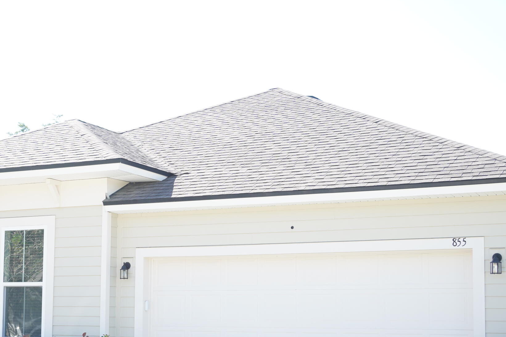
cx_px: 181
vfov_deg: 21.1
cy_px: 238
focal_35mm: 64
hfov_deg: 31.2
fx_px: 899
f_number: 7.1
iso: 100
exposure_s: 1/60
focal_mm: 35
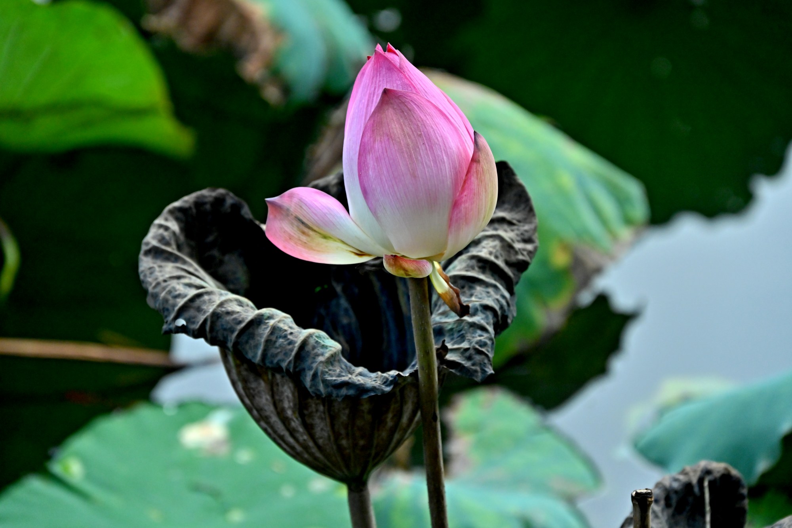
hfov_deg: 14.7
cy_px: 264
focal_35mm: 140
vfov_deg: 9.8
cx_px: 396
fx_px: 3080
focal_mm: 140
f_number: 6.3
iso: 1100
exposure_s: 1/320
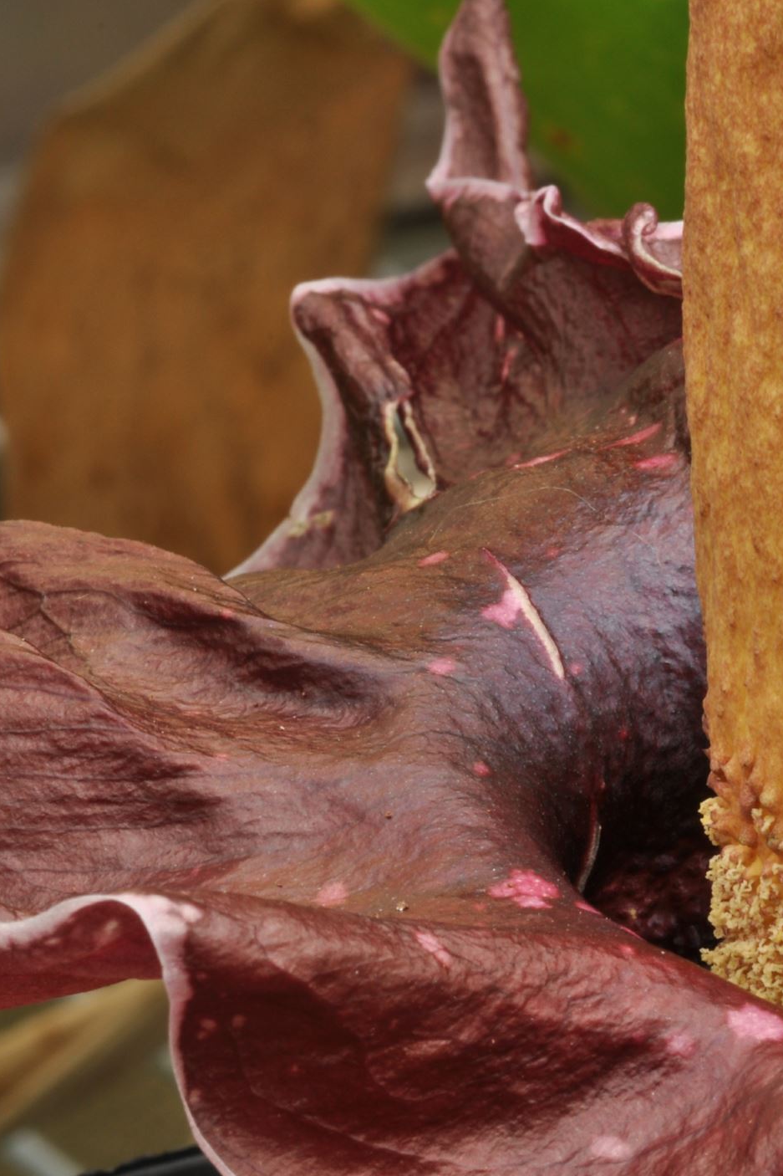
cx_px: 844
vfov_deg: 8.7
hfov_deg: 5.8
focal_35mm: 238
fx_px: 7758
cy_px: 588
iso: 200
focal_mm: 105
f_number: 22
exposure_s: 2
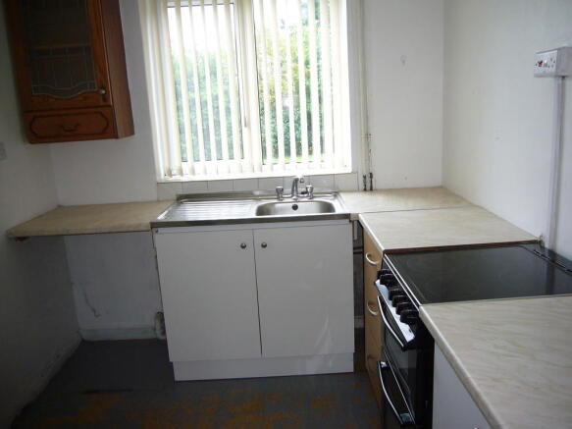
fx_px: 463
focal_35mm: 28
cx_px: 286
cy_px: 214
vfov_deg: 49.7
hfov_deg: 63.5
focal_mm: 4.6
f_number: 2.8
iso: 100
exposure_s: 1/30
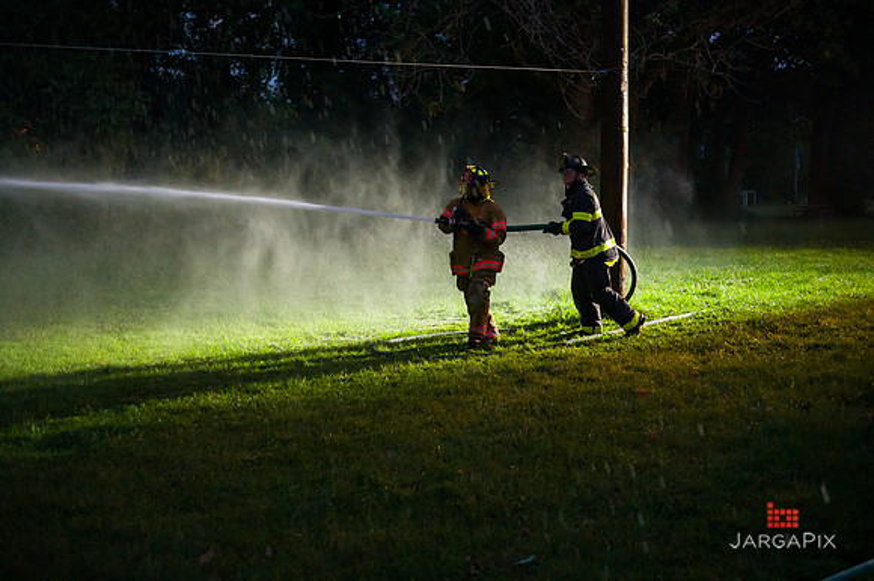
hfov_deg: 43.6
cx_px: 437
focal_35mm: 45
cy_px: 290
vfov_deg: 29.8
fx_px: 1092
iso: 6400
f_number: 3.2
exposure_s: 1/200
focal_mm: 45
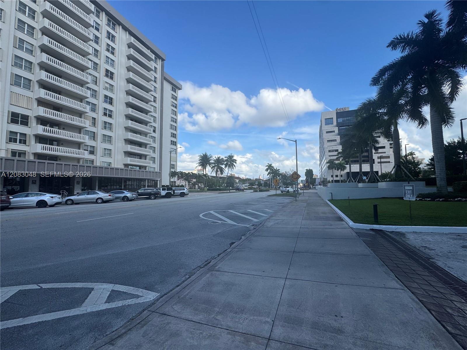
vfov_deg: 85.7
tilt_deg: +4.2
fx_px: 189
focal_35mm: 14
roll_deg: +0.4
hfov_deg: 102.1
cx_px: 234
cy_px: 175
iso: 50
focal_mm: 2.22
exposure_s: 1/2146
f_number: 2.2
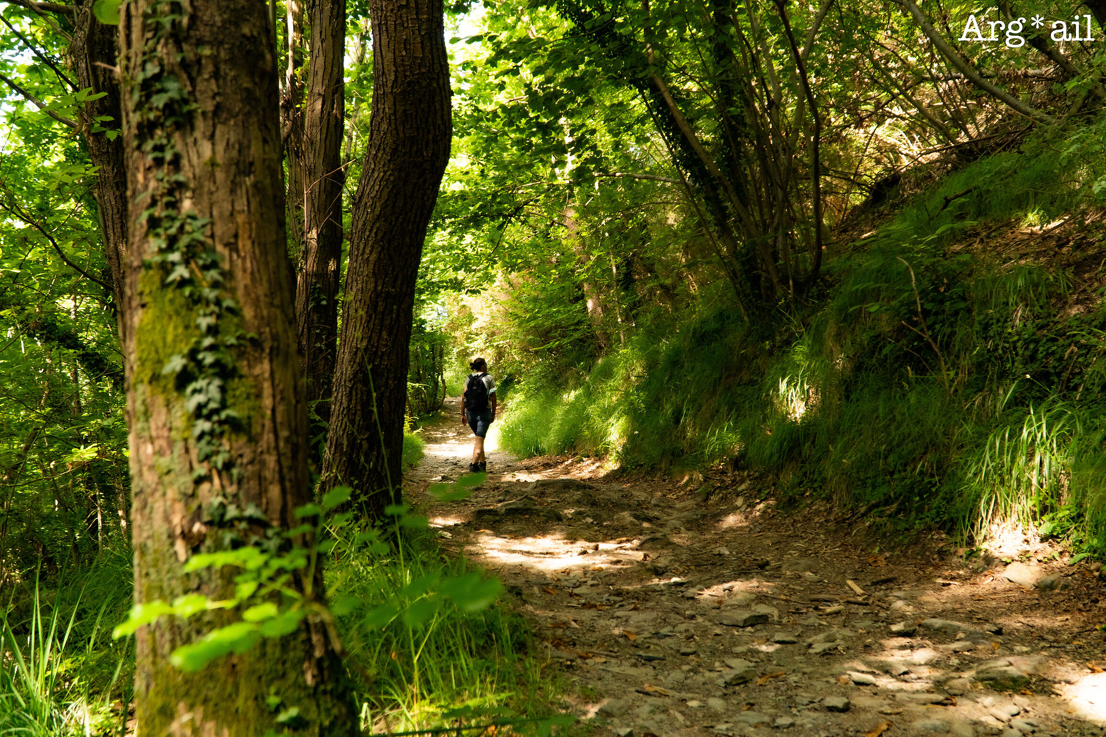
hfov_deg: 60.3
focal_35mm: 31
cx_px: 550
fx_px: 952
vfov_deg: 42.3
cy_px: 380
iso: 1000
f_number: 4
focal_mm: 20
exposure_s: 1/500
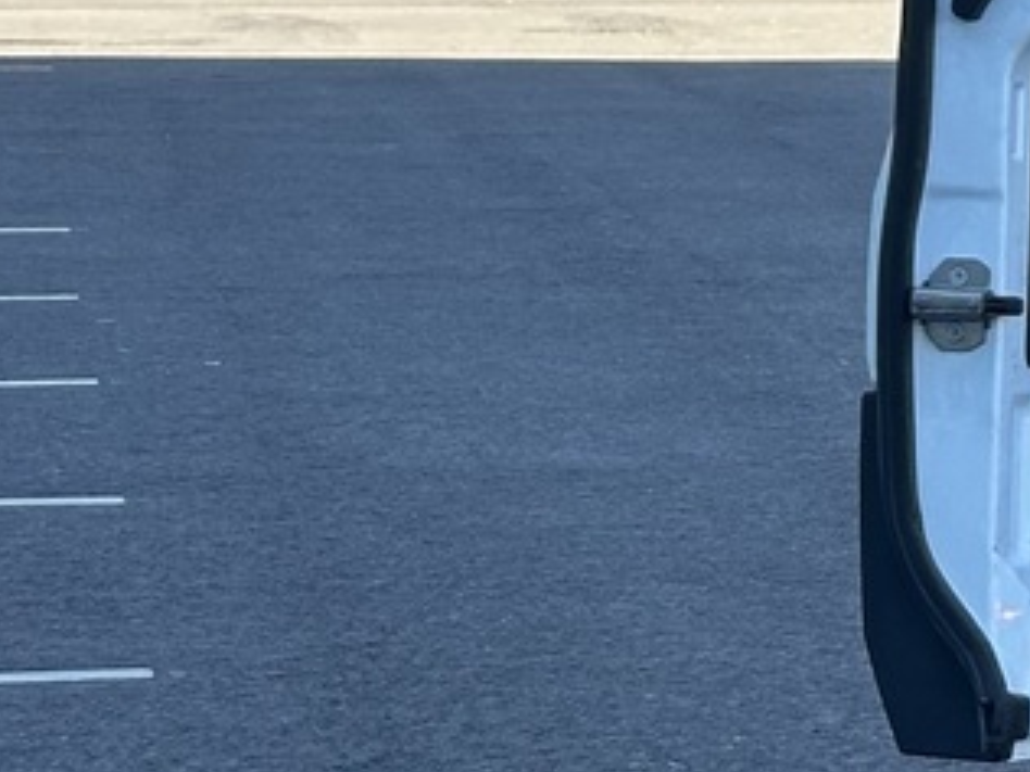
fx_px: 6516
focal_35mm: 219
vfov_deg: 6.7
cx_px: 2308
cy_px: -336
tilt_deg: +0.9
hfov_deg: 8.4
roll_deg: +0.5
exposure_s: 1/260
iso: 64
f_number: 1.78
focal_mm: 6.86
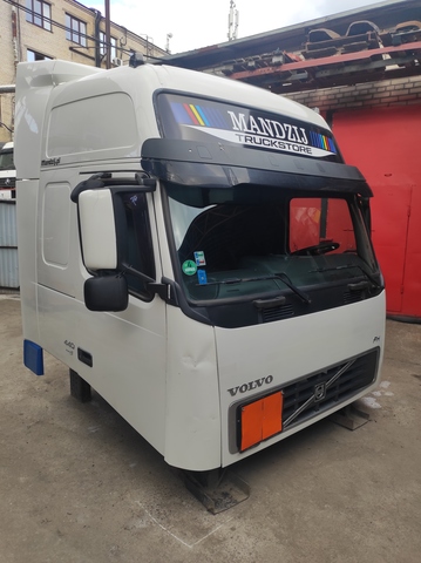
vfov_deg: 69.4
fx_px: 406
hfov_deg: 54.8
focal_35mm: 25
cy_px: 282
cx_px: 210
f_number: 1.89
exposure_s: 1/346
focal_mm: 5.43
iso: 100
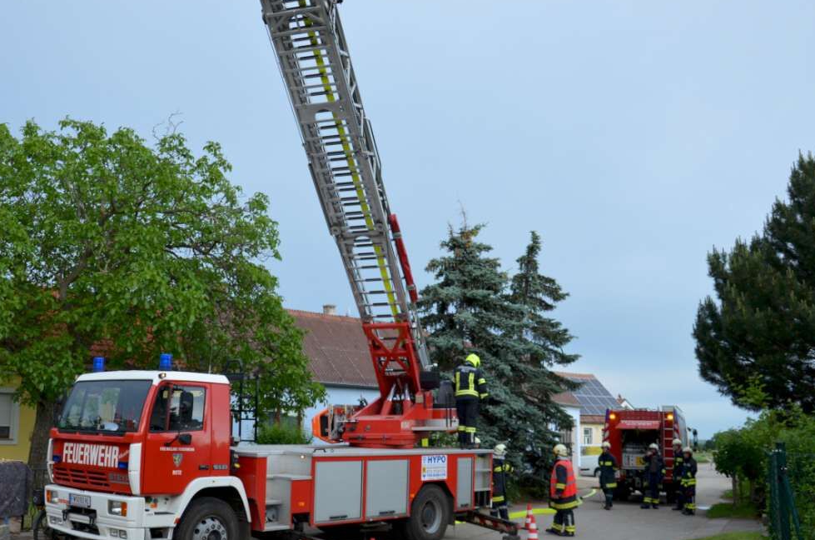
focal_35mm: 39
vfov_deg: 34.3
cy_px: 308
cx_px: 353
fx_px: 872
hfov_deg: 49.9
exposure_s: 1/125
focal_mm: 21
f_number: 5.6
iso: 400
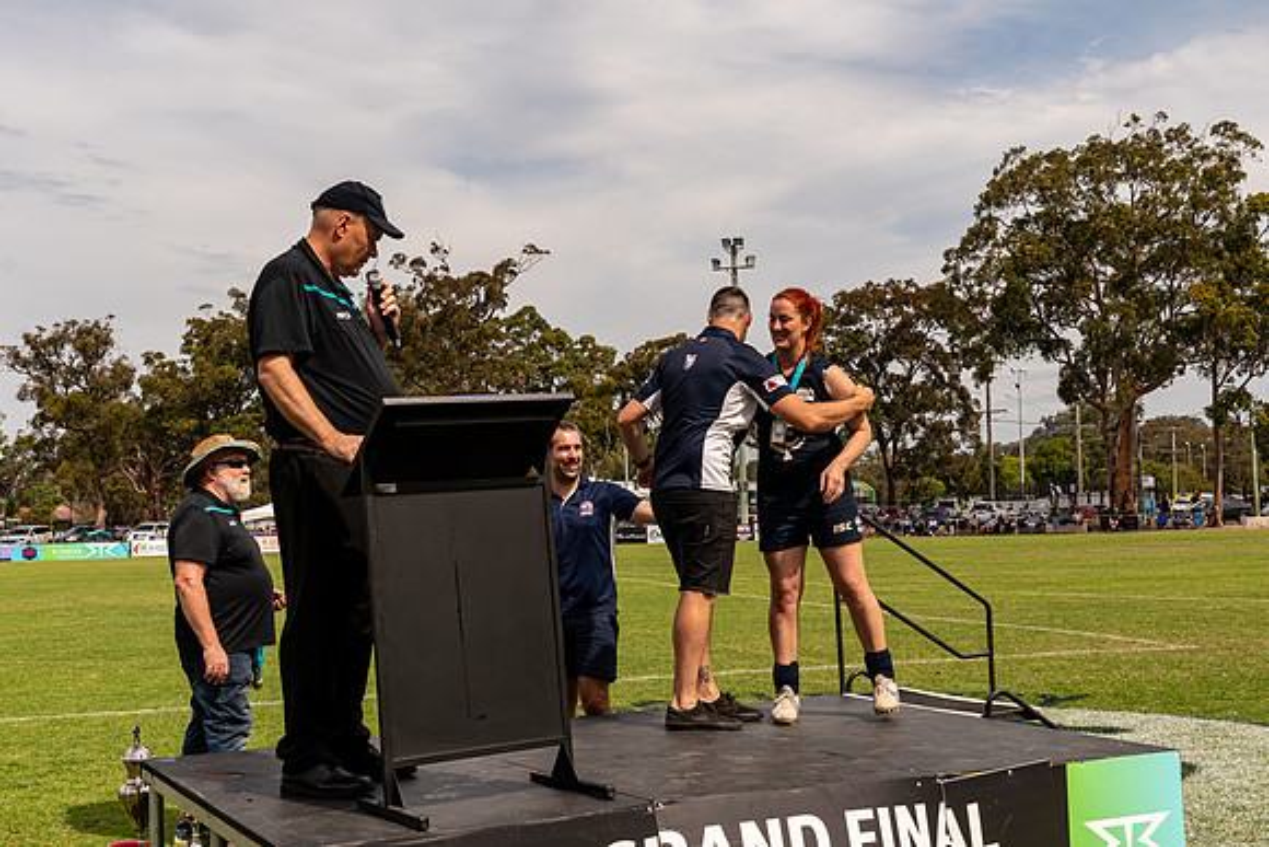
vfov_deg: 29.0
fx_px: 1639
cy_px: 424
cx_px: 634
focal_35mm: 46
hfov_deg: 42.3
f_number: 8
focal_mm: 31
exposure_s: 1/640
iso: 200
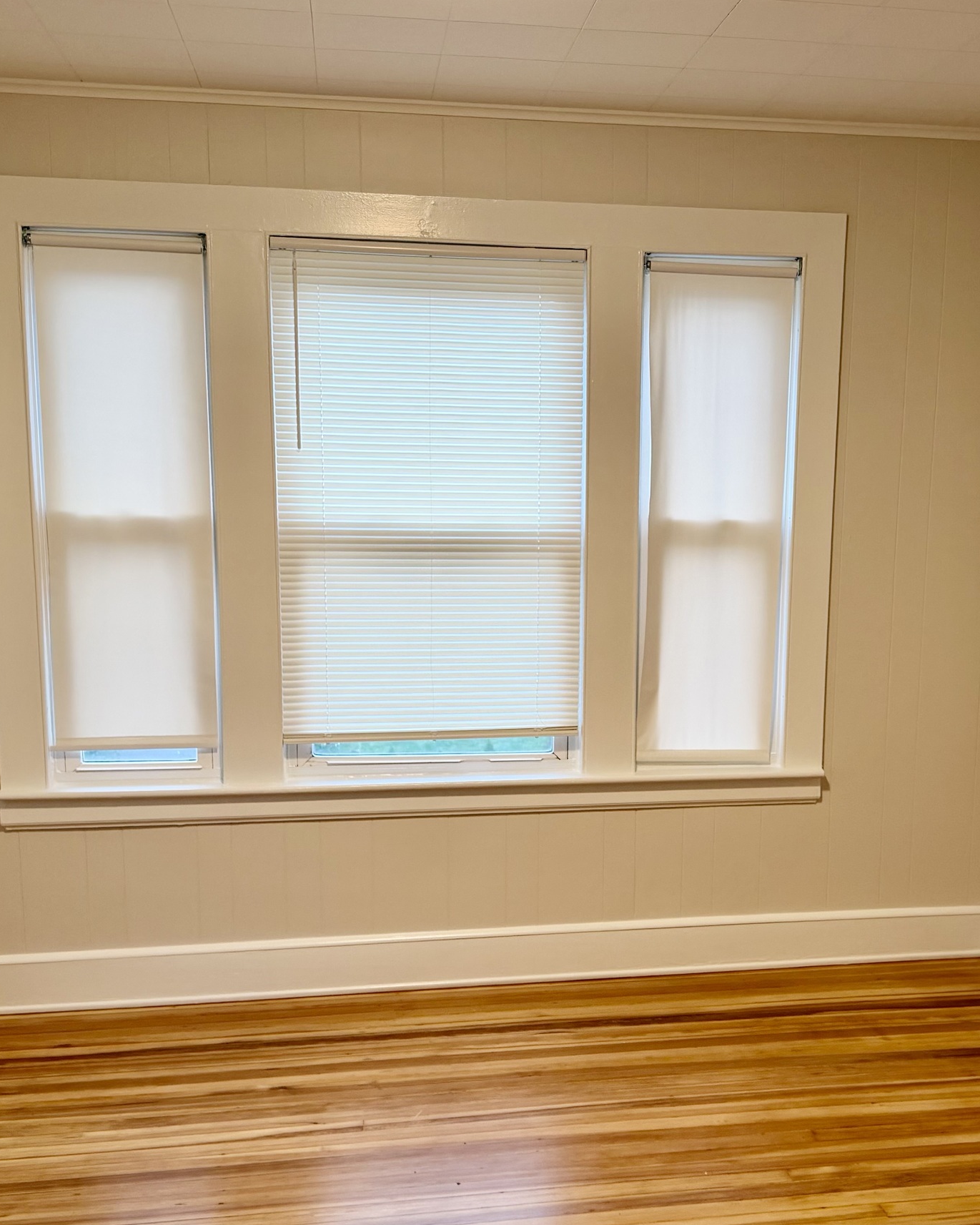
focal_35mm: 42
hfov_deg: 35.4
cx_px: 642
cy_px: 757
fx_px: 1522
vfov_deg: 43.5
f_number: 1.78
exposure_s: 1/60
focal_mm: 6.76
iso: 125
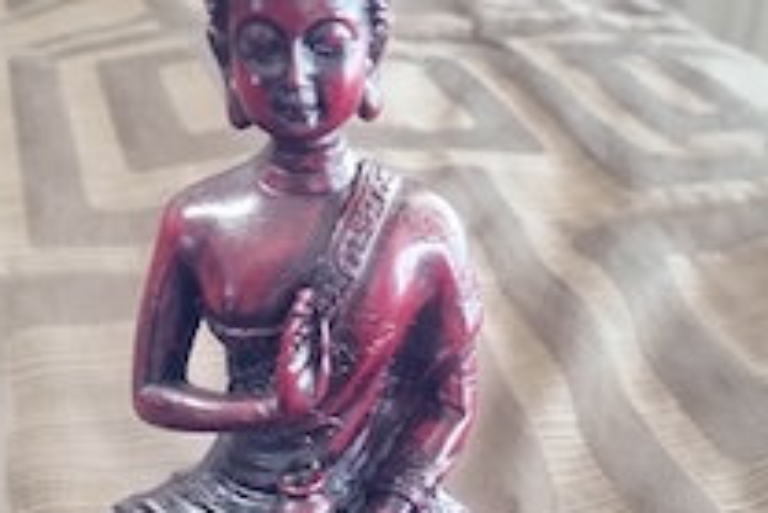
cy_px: 384
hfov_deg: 39.5
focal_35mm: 50
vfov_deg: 26.7
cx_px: 329
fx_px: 1067
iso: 900
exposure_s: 1/13
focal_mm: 4.71
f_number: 1.7
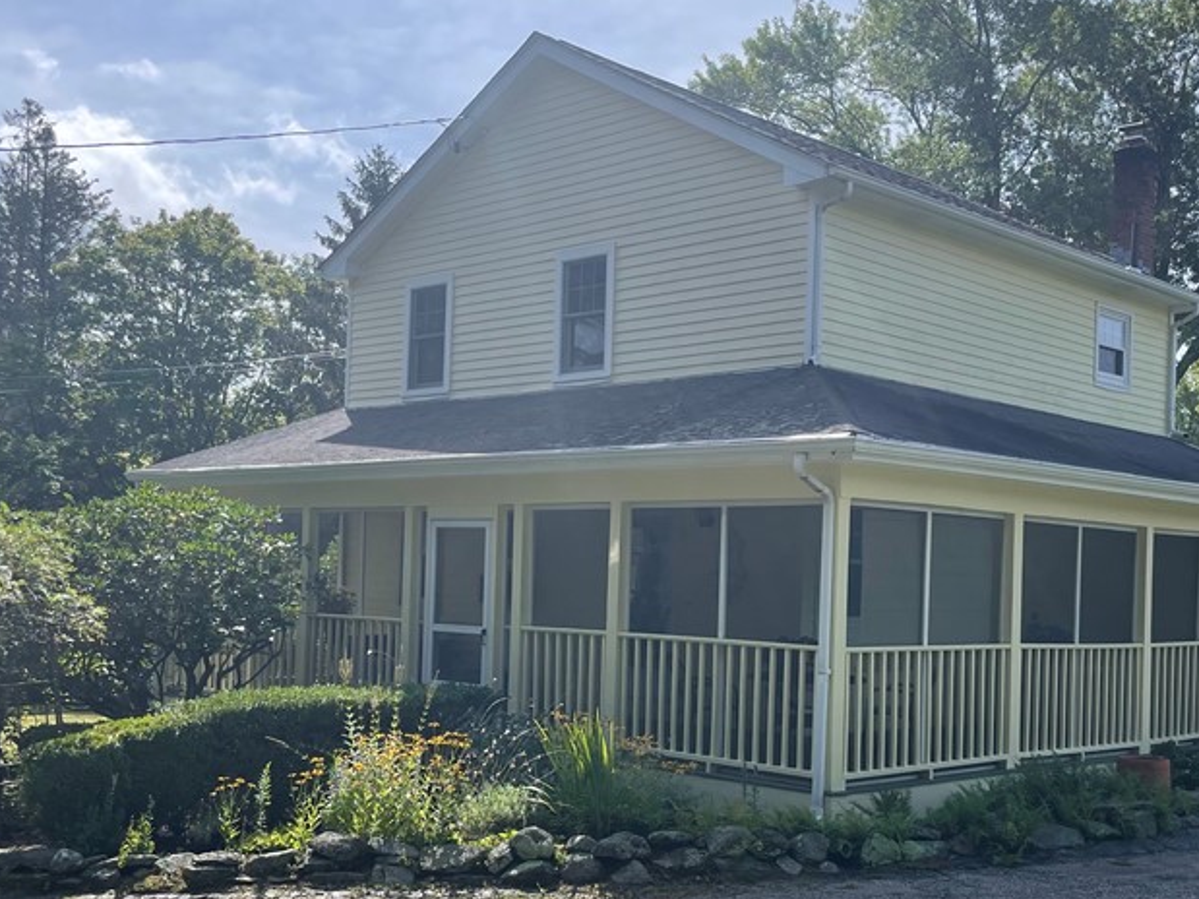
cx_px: 734
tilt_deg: +3.9
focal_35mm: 43
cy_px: 574
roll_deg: -0.5
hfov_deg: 43.6
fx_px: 1489
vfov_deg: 33.4
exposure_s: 1/2817
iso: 32
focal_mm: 4.2
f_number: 1.6
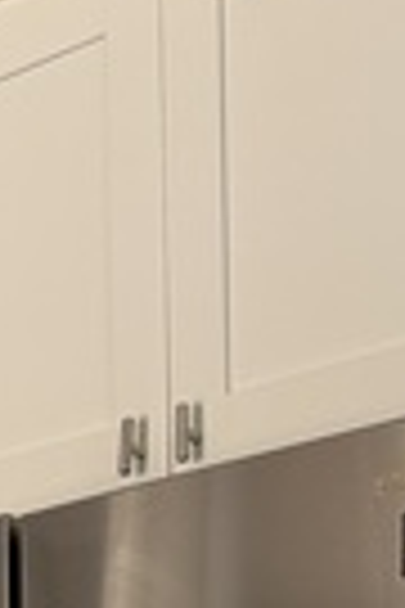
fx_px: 1991
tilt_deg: -5.0
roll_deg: +1.4
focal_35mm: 118
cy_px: 1302
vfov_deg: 14.0
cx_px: -243
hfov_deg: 11.1
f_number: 1.78
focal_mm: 6.76
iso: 200
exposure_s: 1/121
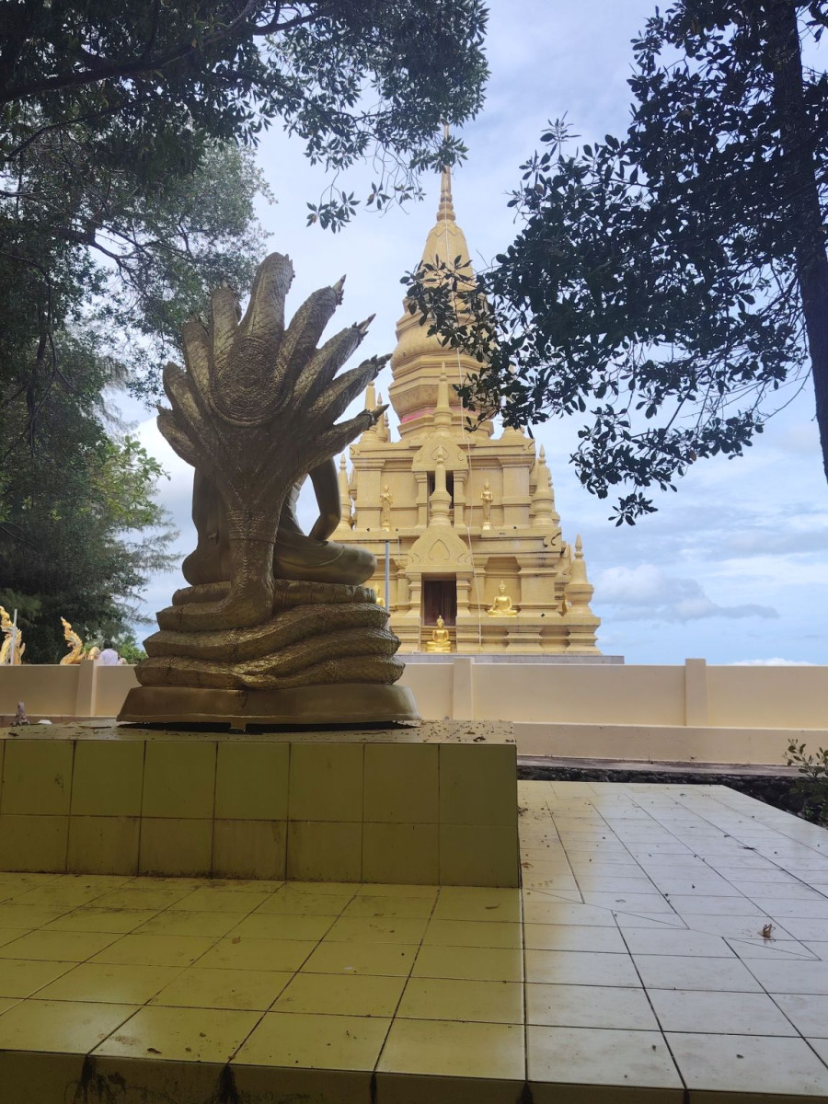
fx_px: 925
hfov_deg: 48.2
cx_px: 414
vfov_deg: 61.7
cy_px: 552
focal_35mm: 29
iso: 100
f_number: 1.75
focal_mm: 5.25
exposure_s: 1/714
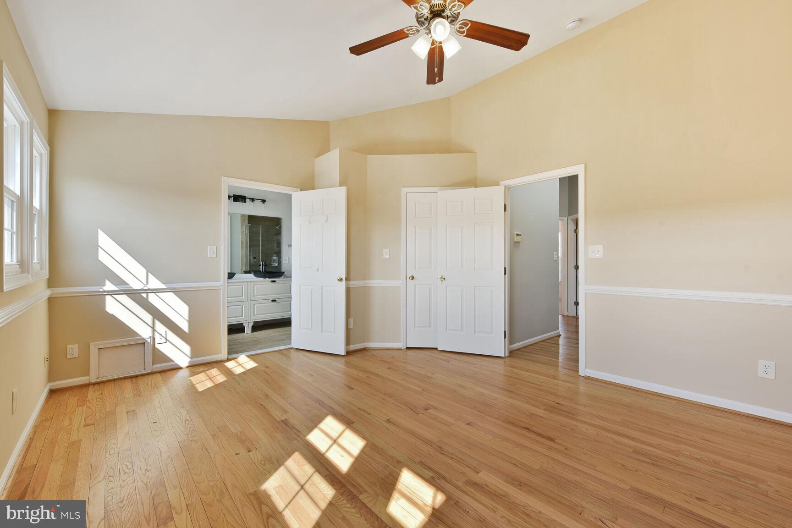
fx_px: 308
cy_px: 264
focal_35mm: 14
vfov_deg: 81.2
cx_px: 396
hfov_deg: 104.3
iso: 200
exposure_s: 1/15
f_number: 8
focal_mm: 14
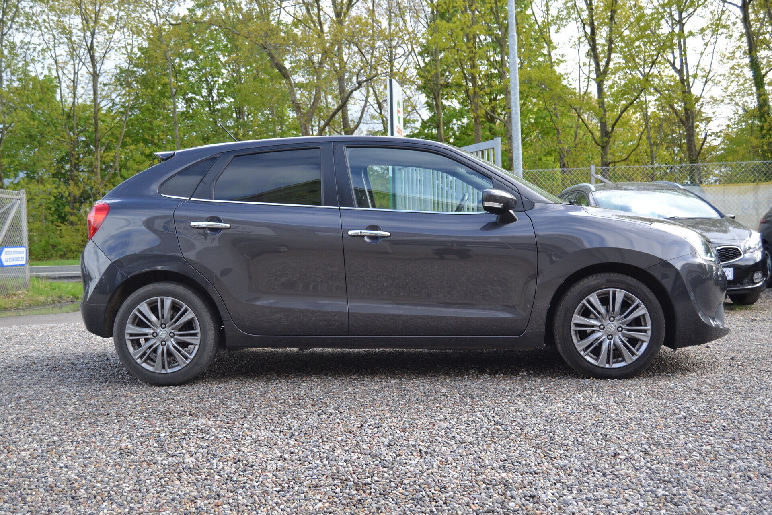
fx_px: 836
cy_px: 258
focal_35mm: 39
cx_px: 386
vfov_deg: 34.2
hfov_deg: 49.6
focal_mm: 26
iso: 125
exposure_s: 1/125
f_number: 5.6
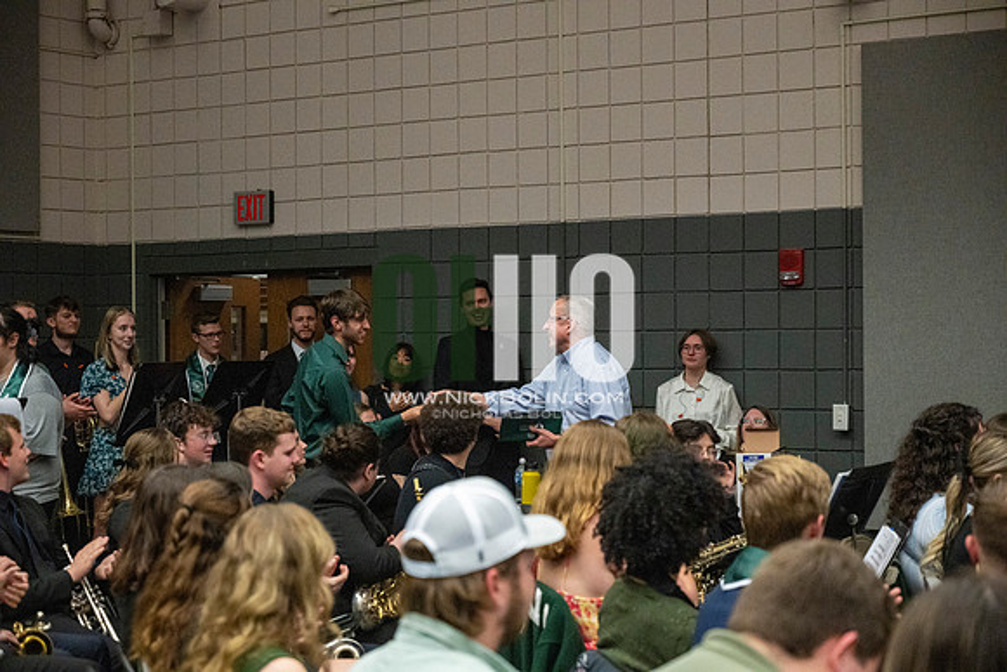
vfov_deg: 19.5
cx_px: 504
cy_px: 336
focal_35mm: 70
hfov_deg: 28.8
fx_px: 1958
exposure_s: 1/500
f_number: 4
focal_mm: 70
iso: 10000
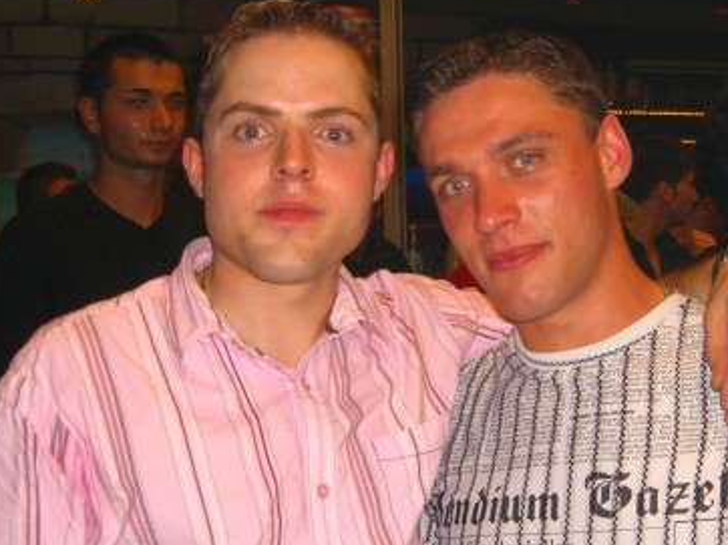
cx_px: 463
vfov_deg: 23.3
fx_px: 1324
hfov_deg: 30.6
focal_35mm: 63
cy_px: 296
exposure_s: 1/60
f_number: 2.8
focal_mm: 7.9
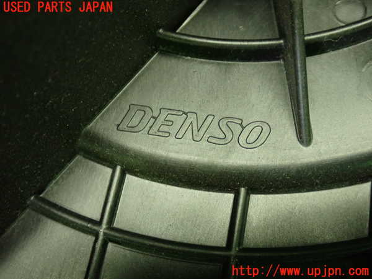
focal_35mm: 47
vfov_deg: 30.9
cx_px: 186
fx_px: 505
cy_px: 140
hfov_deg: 40.4
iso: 800
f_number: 3.1
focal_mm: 8.4
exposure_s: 1/40
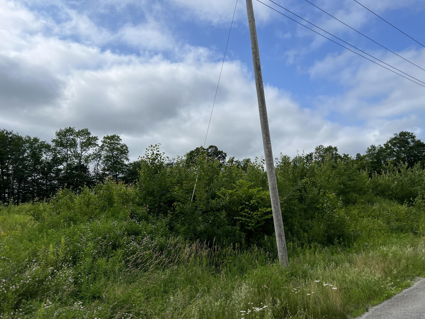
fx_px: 332
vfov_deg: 51.4
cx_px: 219
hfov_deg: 65.3
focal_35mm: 27
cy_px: 159
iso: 50
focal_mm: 5.7
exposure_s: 1/6993
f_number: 1.5
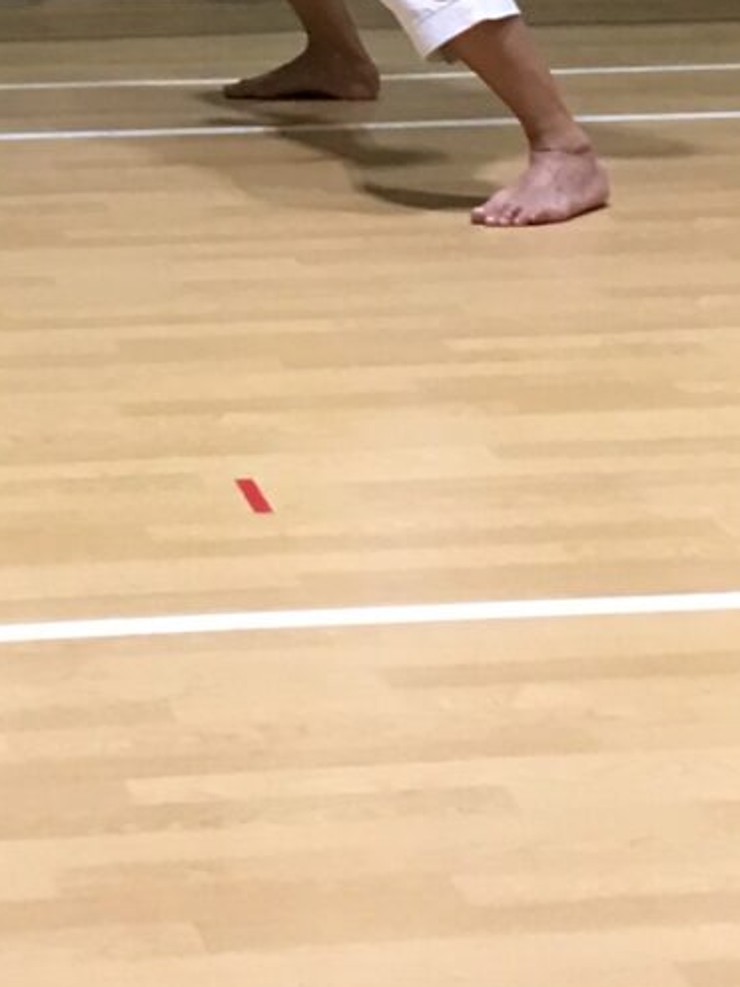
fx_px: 4277
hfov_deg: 9.9
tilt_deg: -1.0
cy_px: -453
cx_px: 120
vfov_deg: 12.6
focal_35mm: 150
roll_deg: -0.2
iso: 80
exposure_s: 1/17
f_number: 2.2
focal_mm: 4.15
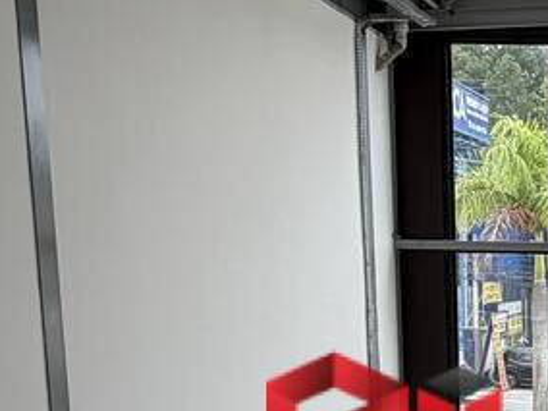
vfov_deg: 19.9
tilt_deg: -9.4
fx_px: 1124
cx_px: 753
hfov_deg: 23.5
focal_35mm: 71
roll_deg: +0.1
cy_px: 436
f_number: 2.2
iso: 64
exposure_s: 1/502
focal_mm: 2.22
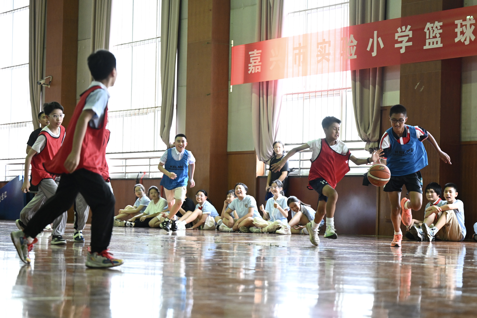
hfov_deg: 28.8
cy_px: 159
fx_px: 927
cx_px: 238
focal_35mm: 70
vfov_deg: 19.5
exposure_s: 1/400
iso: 2000
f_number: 2.8
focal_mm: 70
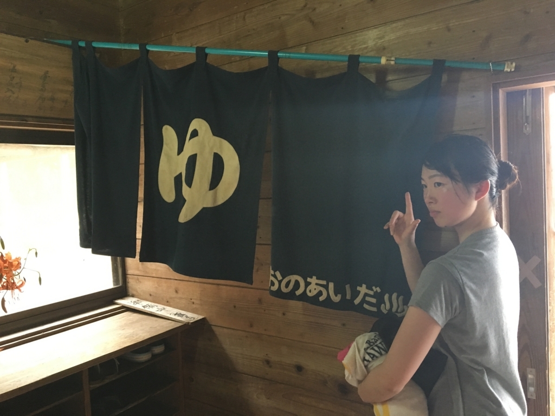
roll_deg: +2.5
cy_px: 208
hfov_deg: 61.7
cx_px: 278
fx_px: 465
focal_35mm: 29
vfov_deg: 48.2
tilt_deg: -3.8
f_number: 2.2
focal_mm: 4.15
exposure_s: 1/20
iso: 200
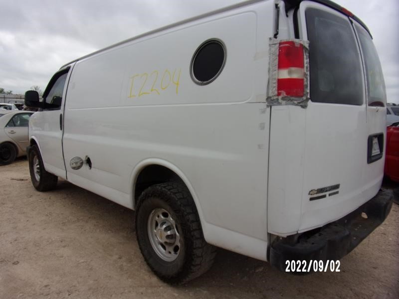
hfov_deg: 71.6
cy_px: 150
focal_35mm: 24
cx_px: 200
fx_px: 277
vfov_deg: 56.8
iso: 80
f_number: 3.3
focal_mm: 4.3
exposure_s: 1/1100
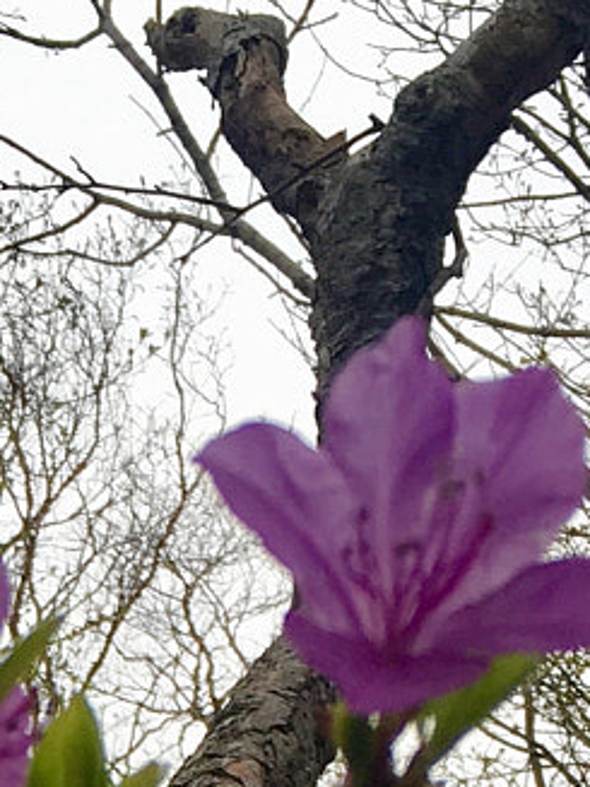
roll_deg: -0.2
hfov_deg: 10.1
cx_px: -323
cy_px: 1548
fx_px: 3229
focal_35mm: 142
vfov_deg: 12.4
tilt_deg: +18.7
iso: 25
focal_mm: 4.15
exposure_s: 1/496
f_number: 2.2
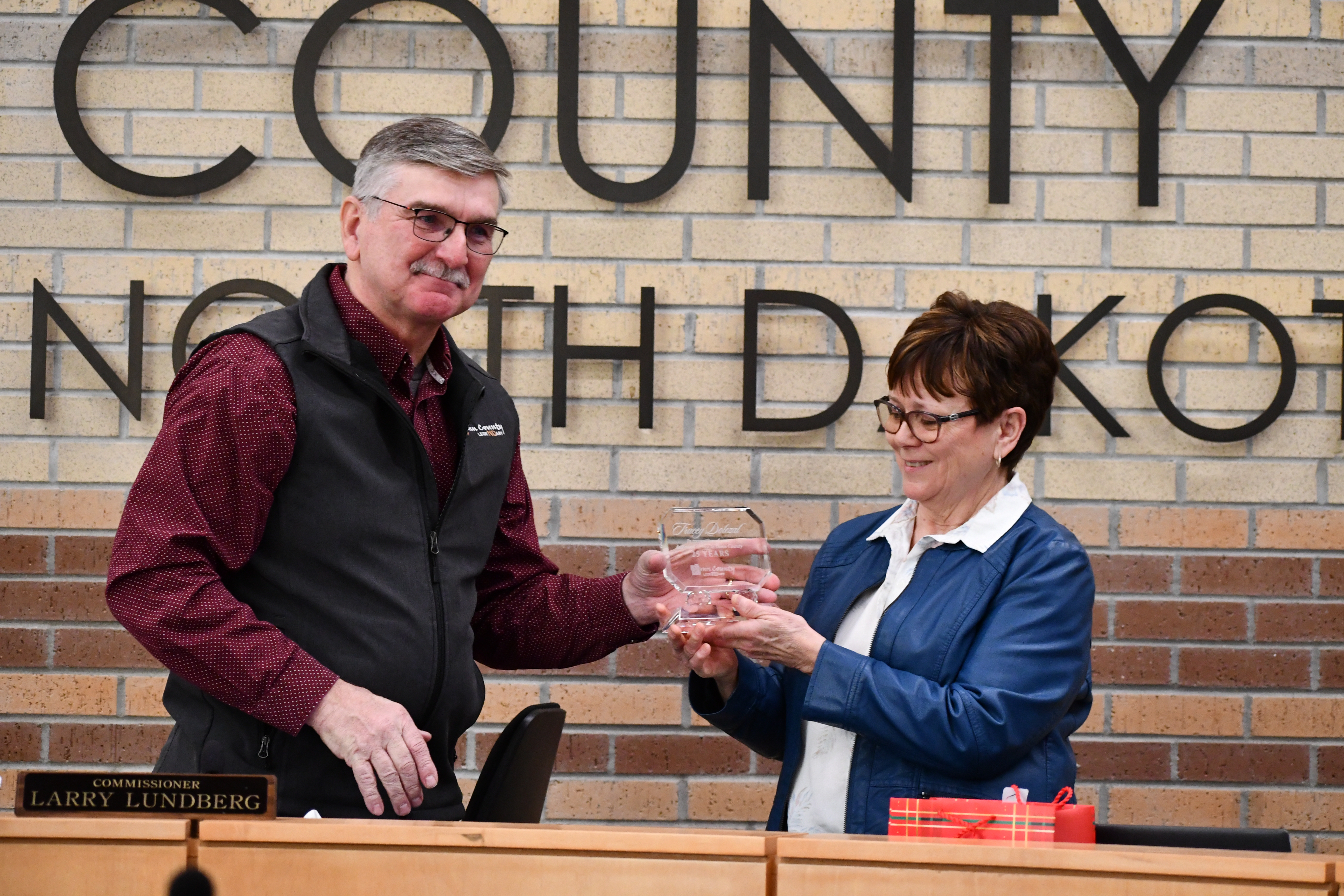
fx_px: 4592
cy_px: 448
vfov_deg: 11.1
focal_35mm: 123
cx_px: 672
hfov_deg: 16.7
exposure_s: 1/200
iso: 3200
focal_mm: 82
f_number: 4.8
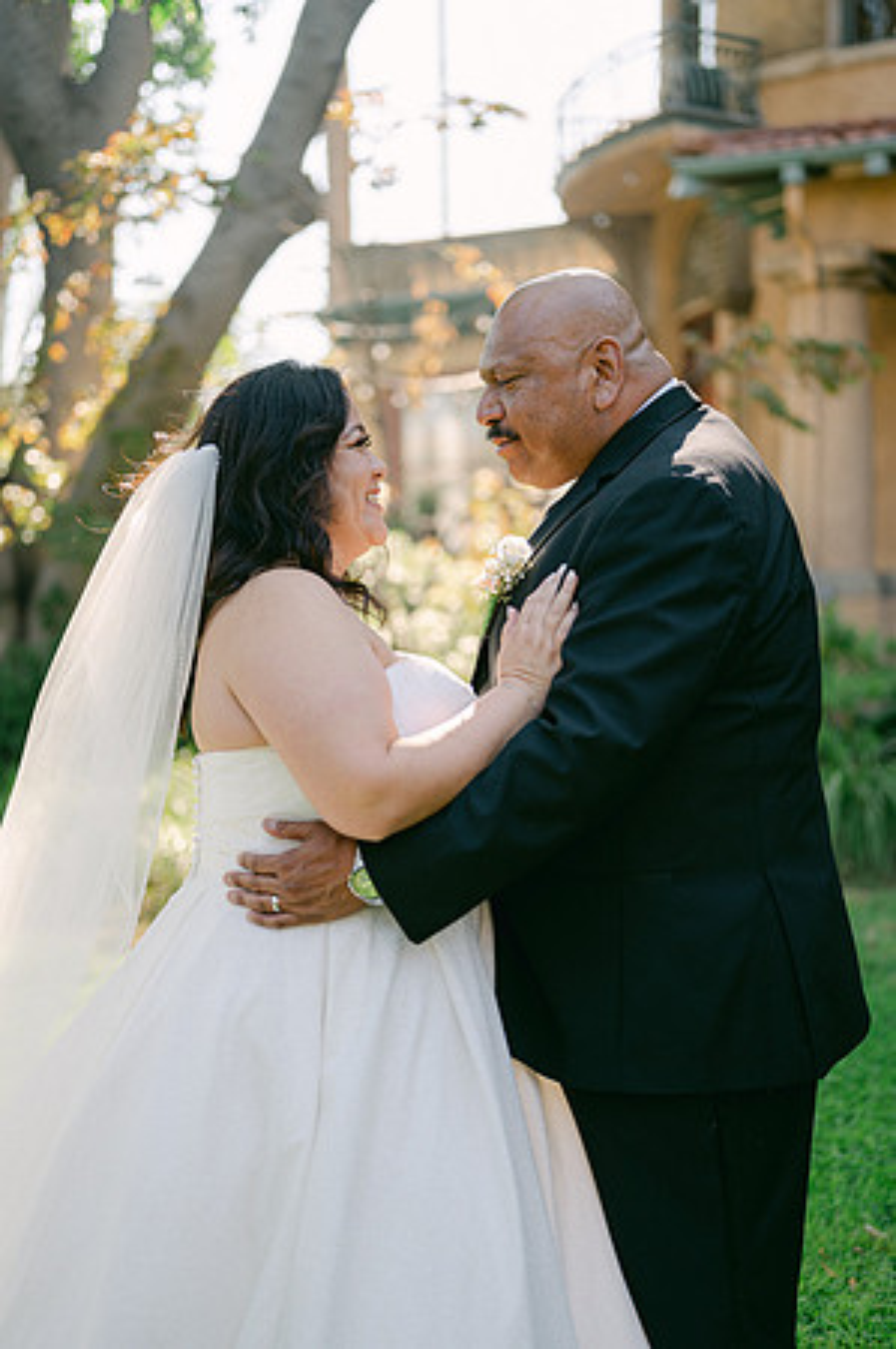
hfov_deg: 26.9
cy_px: 674
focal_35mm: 50
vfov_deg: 39.6
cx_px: 448
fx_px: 1871
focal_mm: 50
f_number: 1.8
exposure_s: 1/1250
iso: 110
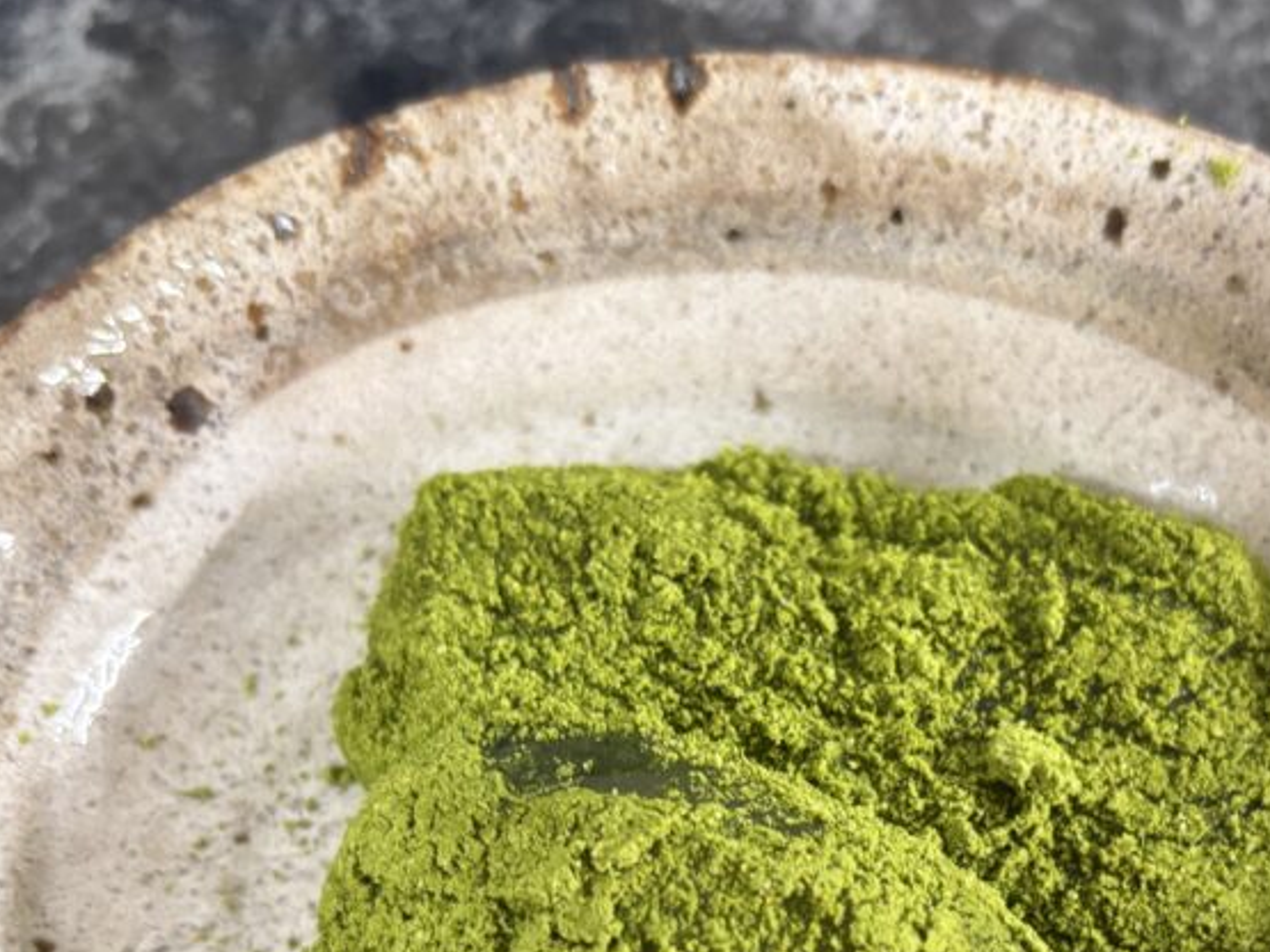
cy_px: 833
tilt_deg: -64.7
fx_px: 1761
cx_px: 824
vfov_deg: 29.2
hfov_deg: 39.3
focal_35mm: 48
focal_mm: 5.96
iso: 320
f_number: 1.6
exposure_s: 1/50
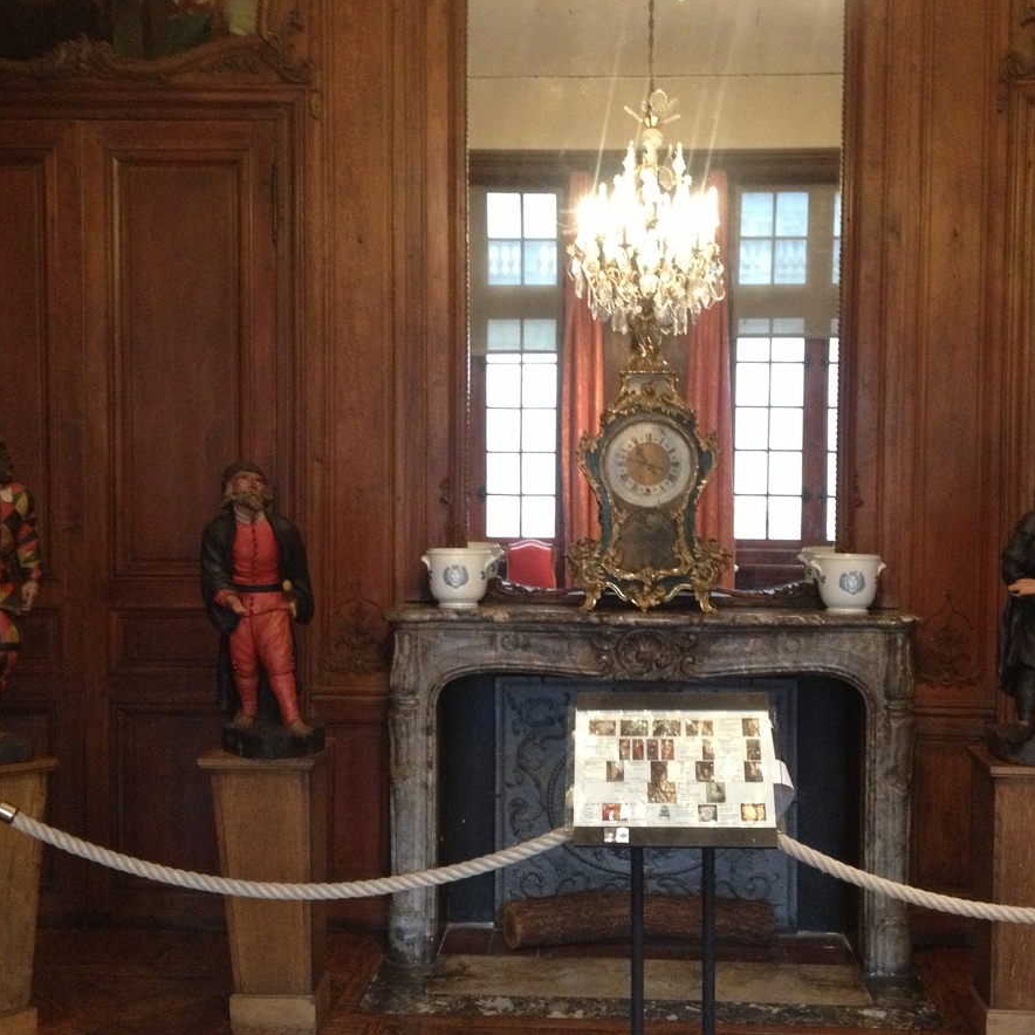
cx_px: 587
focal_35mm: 42
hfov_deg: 40.0
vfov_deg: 40.0
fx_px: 1421
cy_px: 525
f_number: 2.4
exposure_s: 1/15
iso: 500
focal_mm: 4.28
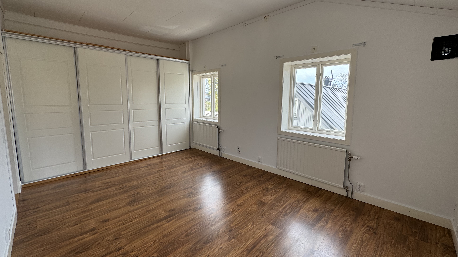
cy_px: 119
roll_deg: -1.2
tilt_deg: -6.4
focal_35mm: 16
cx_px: 228
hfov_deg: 99.4
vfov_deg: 67.0
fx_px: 194
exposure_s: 1/177
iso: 40
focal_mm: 2.22
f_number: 2.2
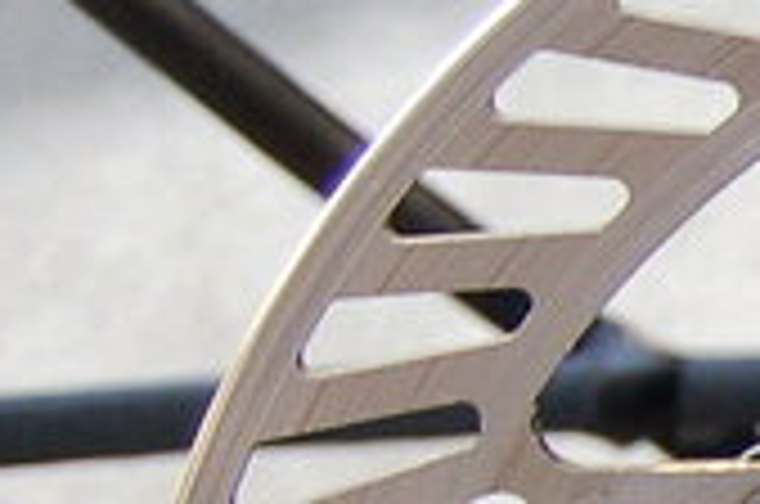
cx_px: 1821
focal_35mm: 363
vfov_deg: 3.8
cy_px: 772
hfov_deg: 5.5
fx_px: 7649
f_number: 5
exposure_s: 1/80
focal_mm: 40
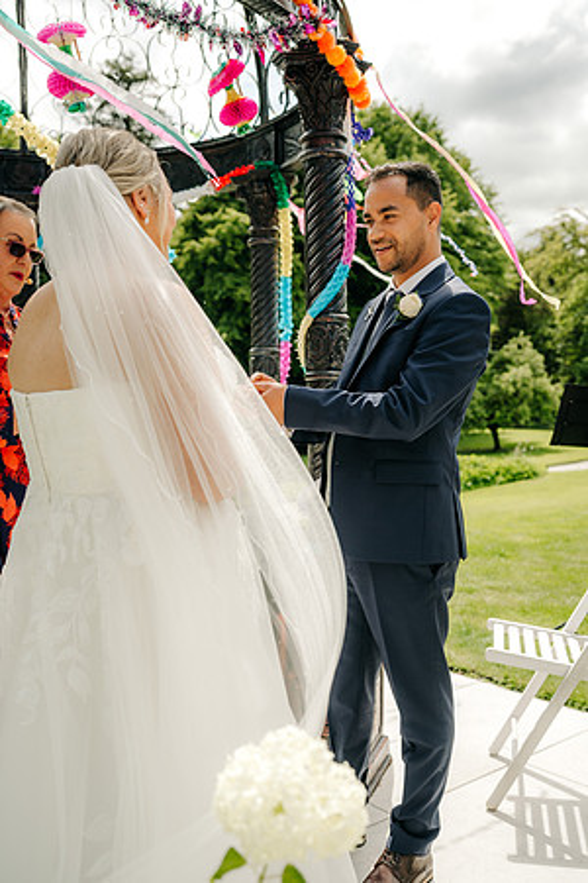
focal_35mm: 35
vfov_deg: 54.4
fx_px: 857
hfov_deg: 37.9
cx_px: 294
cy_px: 442
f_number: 3.5
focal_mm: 35
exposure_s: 1/800
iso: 100
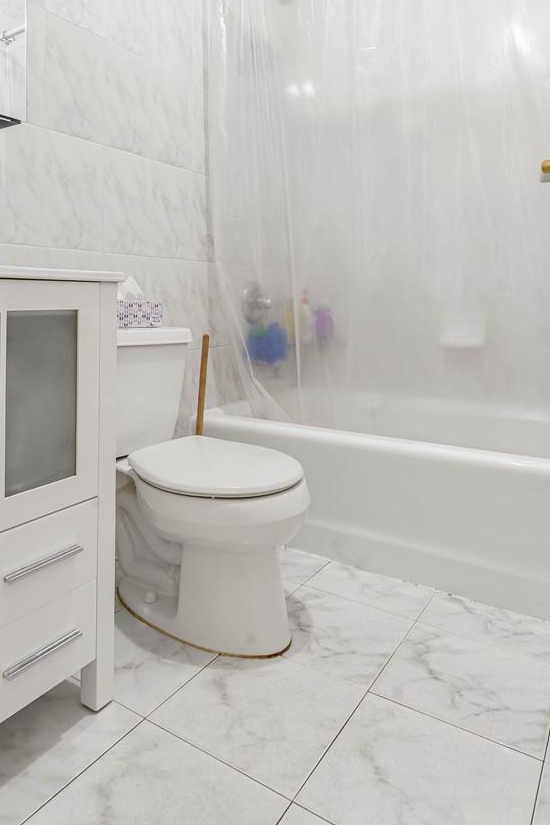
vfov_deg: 70.0
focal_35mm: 25
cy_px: 293
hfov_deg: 51.0
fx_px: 573
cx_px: 227
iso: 400
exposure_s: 1/2.5
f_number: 8
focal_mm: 19
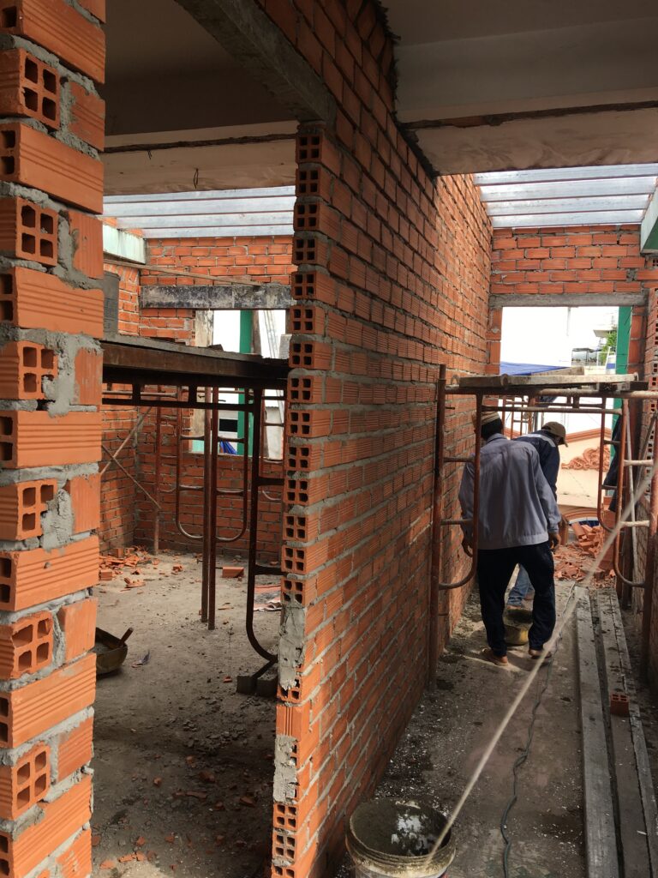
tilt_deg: -2.4
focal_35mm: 29
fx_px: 735
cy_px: 439
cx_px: 329
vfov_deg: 61.7
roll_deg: -2.5
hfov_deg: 48.2
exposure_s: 1/195
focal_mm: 4.15
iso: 25
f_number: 2.2
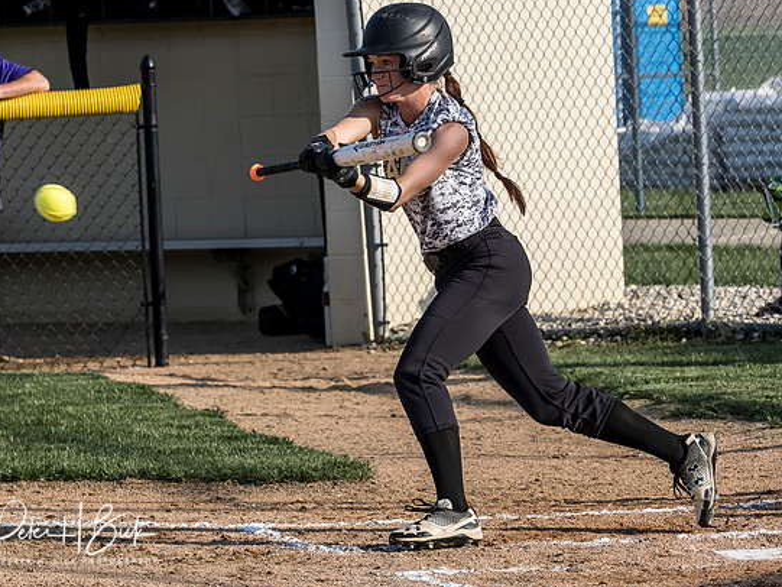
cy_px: 248
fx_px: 6982
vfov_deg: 4.8
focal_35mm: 309
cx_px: 519
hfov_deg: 6.4
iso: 400
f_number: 6.3
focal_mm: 106
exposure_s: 1/1600
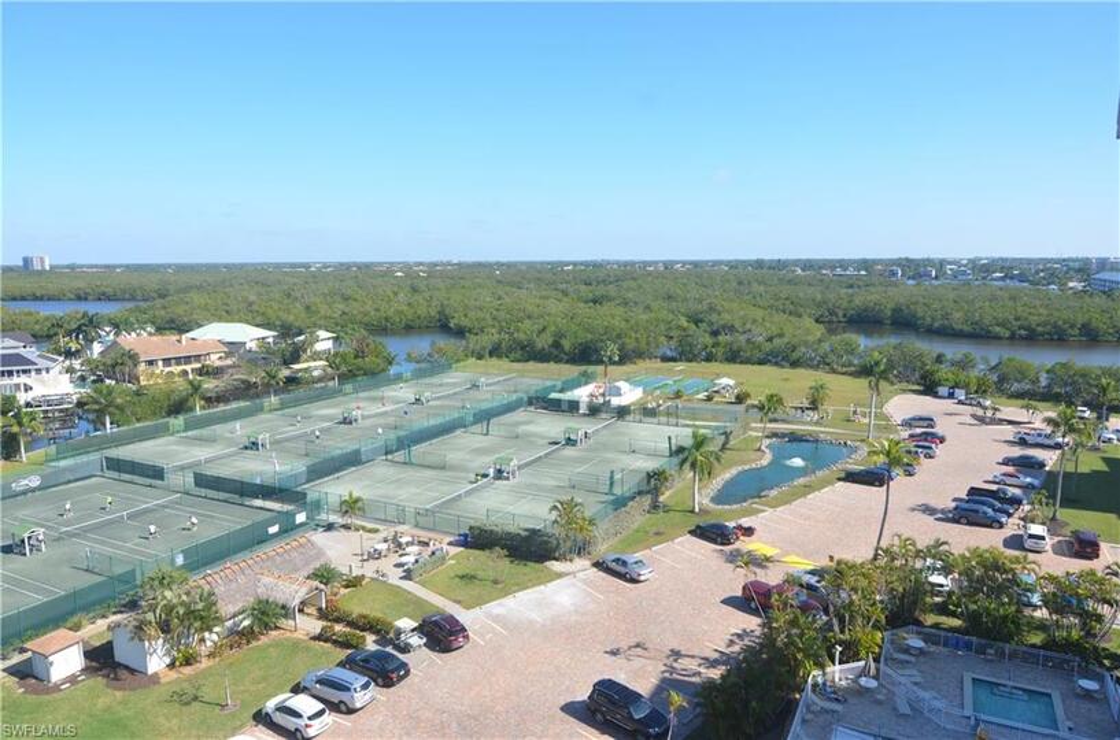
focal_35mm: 24
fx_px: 745
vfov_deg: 52.9
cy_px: 370
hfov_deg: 73.9
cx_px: 560
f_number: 8
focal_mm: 16
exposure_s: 1/250
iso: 140
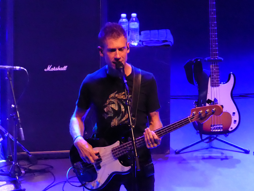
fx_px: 3412
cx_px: 127
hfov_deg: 4.3
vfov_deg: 3.2
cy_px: 96
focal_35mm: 465
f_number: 6
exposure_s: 1/50
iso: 3200
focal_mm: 83.4
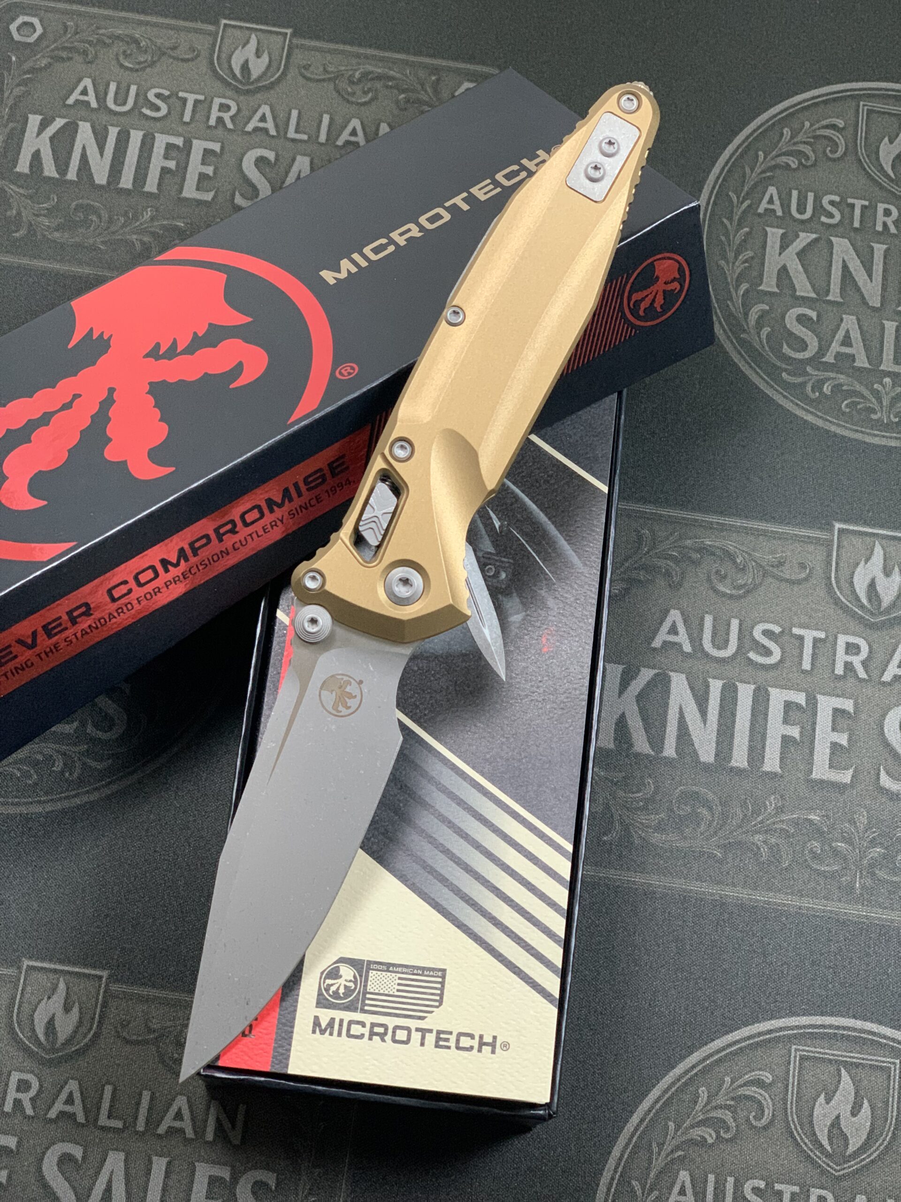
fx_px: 1805
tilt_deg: -72.5
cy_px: 601
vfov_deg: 36.8
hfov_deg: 28.0
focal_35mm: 52
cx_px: 450
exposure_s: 1/49
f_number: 2.4
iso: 200
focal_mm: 6
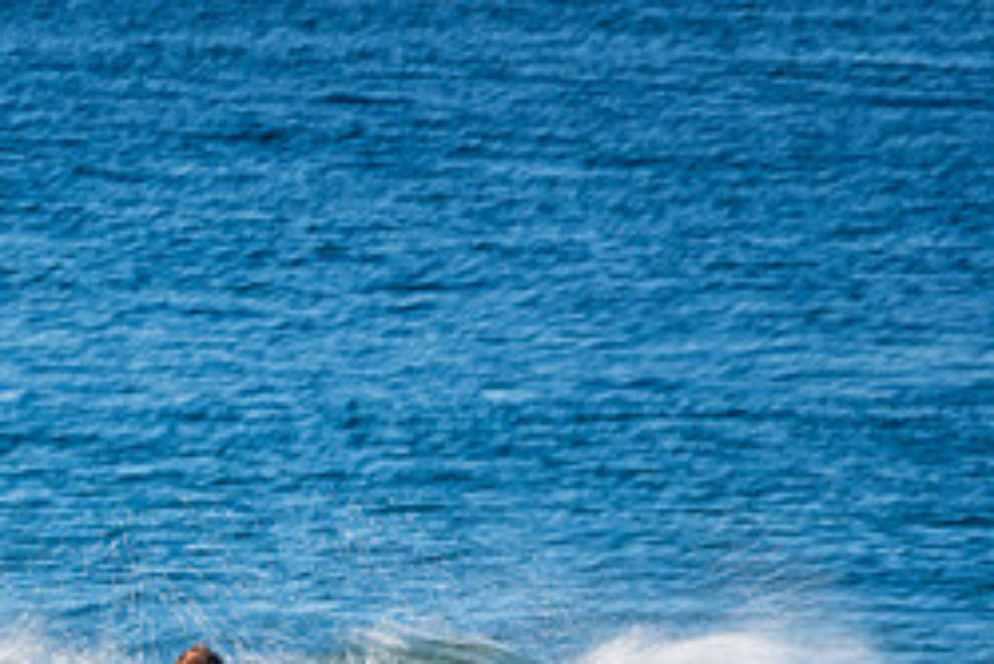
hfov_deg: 1.2
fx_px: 48097
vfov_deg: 0.8
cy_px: 757
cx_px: 32
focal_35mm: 1741
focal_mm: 500
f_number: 22
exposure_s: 1/15
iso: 100
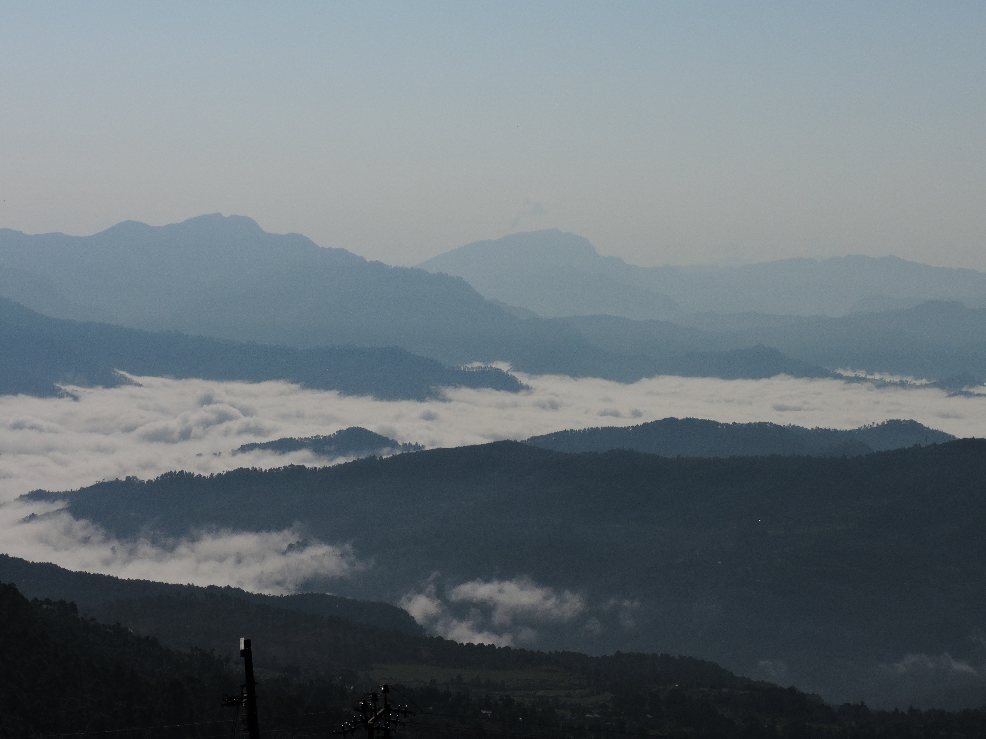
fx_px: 2706
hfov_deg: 20.7
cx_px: 493
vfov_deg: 15.6
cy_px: 370
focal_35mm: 95
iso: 100
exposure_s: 1/2500
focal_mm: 17
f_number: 7.6
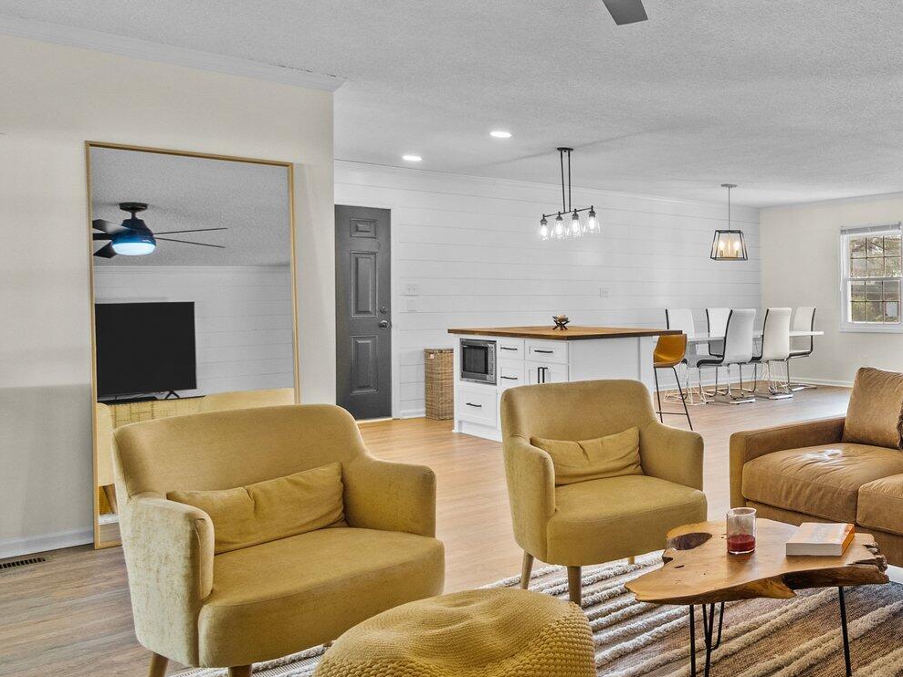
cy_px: 286
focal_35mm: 29
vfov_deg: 48.1
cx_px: 905
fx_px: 757
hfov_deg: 50.0
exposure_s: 1/8
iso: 400
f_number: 4
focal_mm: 7
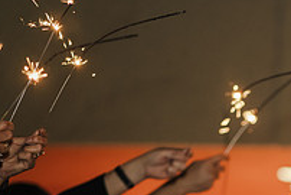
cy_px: 265
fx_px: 1974
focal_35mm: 244
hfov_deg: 8.3
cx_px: 362
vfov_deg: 5.6
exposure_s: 1/160
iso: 1000
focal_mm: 85
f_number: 1.8
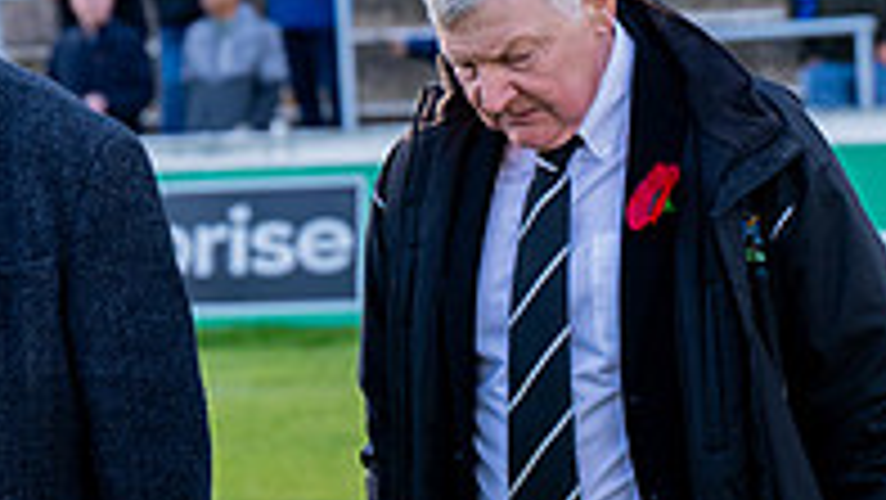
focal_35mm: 393
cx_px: -87
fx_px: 9237
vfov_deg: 3.1
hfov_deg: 5.5
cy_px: 696
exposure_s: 1/400
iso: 400
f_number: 4
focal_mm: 70
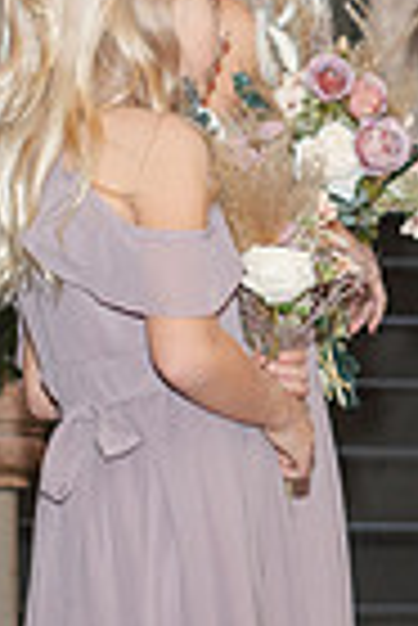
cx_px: 409
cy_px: 185
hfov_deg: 5.7
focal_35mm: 243
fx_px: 4221
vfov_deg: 8.5
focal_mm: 50
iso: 800
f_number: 3.5
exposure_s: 1/200
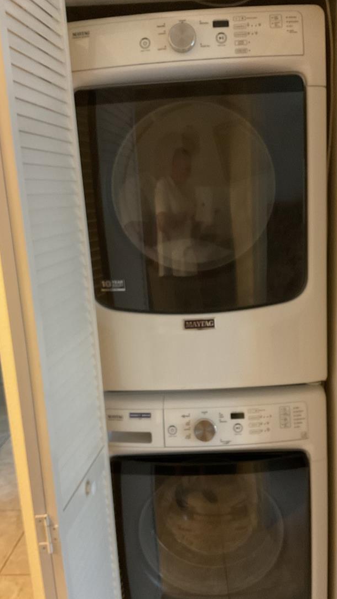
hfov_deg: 33.6
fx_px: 556
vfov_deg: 56.5
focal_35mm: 35
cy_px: 326
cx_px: 204
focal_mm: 3
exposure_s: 1/30
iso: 320
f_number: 1.8
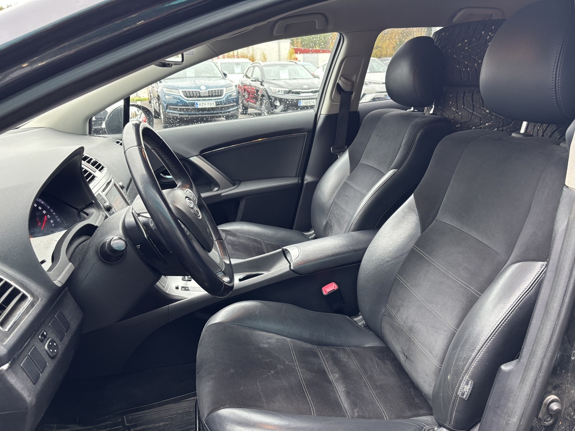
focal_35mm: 26
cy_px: 216
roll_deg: +1.9
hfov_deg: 67.3
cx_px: 288
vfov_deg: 53.1
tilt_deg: -19.8
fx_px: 432
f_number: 1.6
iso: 160
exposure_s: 1/60
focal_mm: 5.96
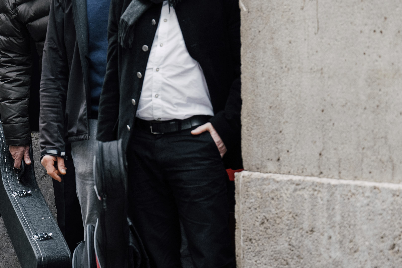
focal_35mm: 181
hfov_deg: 11.2
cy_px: 65
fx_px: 2021
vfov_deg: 7.6
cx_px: -27
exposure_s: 1/100
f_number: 3.2
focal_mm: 71
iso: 250
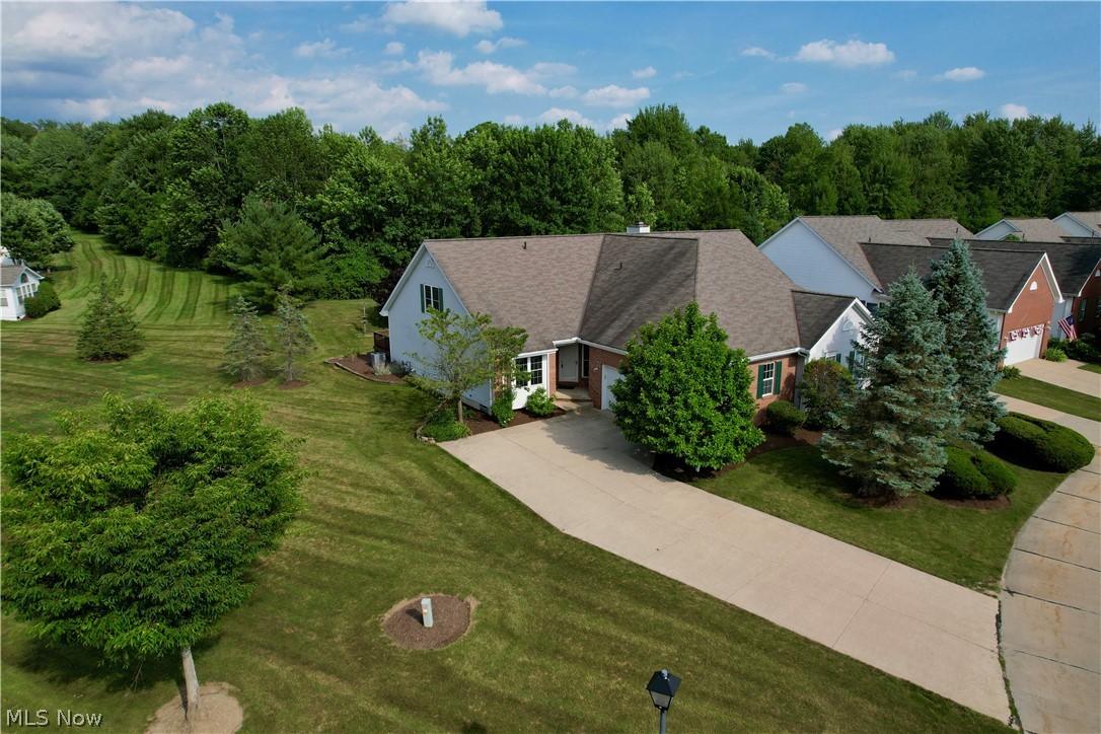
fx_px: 673
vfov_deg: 57.2
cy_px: 367
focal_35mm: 22
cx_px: 550
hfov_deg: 78.6
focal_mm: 8.38
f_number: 2.8
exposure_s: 1/2500
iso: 100
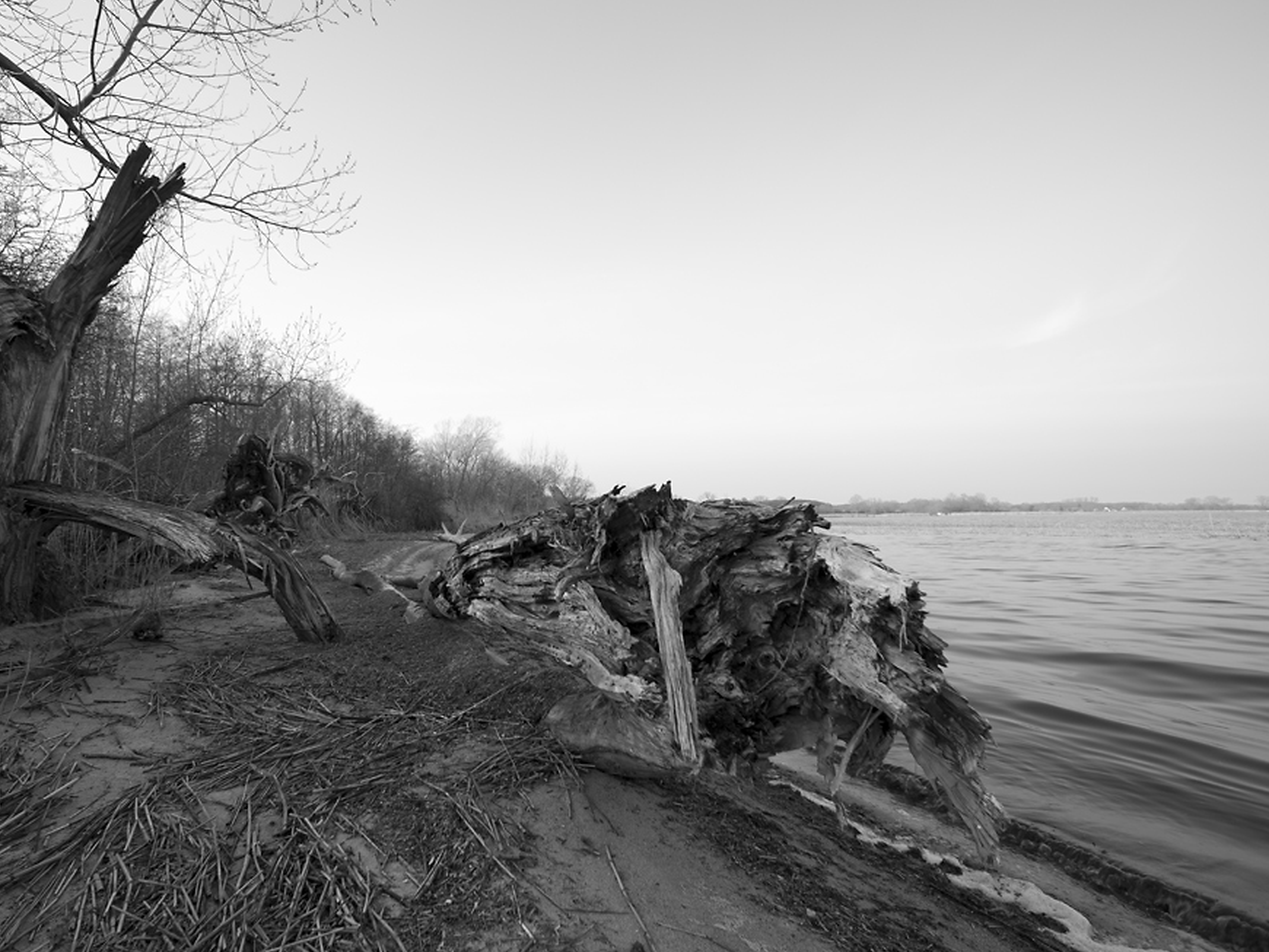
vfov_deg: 74.7
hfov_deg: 90.4
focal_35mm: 17
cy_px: 465
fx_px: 623
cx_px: 544
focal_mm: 15
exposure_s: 1/60
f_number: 8
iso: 100
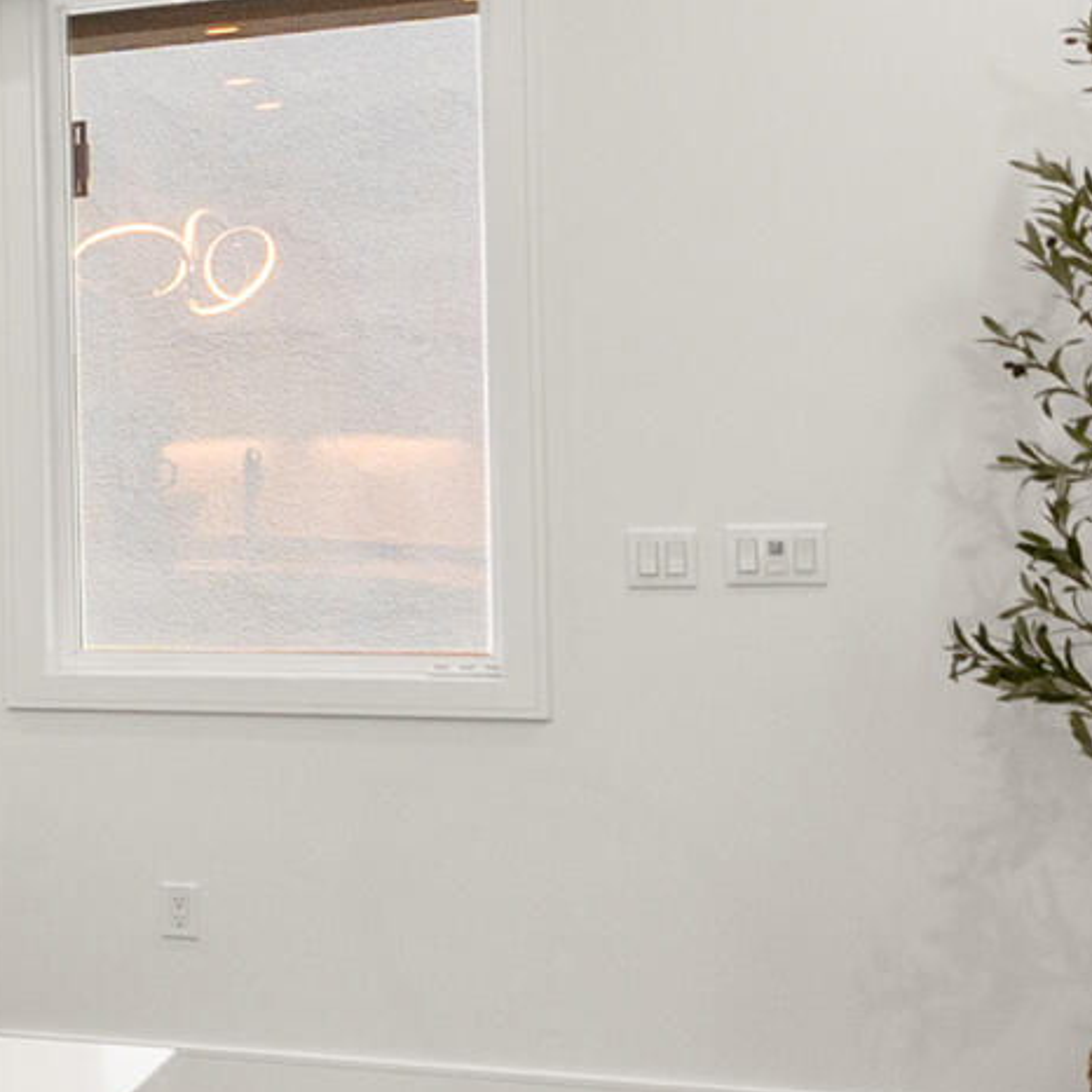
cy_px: 432
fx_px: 2605
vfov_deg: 23.6
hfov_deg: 16.3
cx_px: -1249
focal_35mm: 73
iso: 250
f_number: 9
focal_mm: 11
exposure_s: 1/4
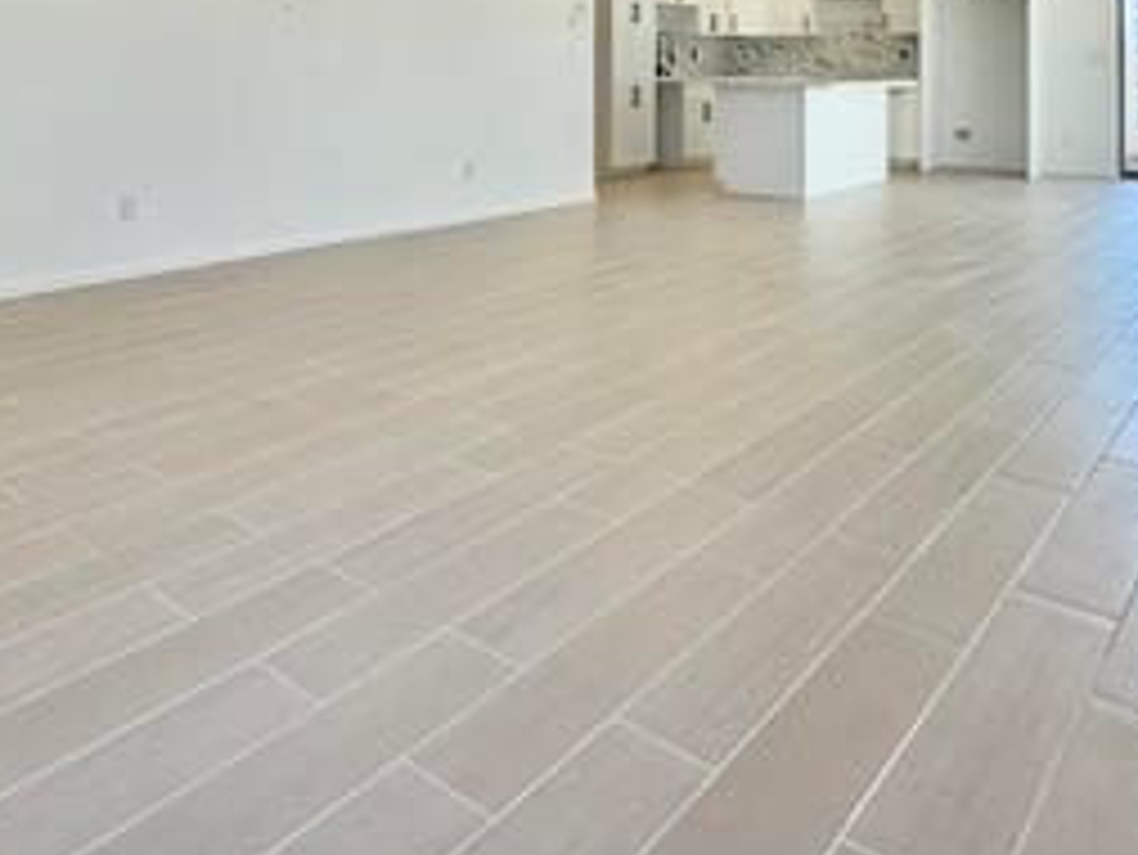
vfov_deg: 41.1
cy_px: 50
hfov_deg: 57.5
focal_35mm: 31
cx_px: 414
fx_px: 1020
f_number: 2.2
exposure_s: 1/178
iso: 64
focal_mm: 2.22
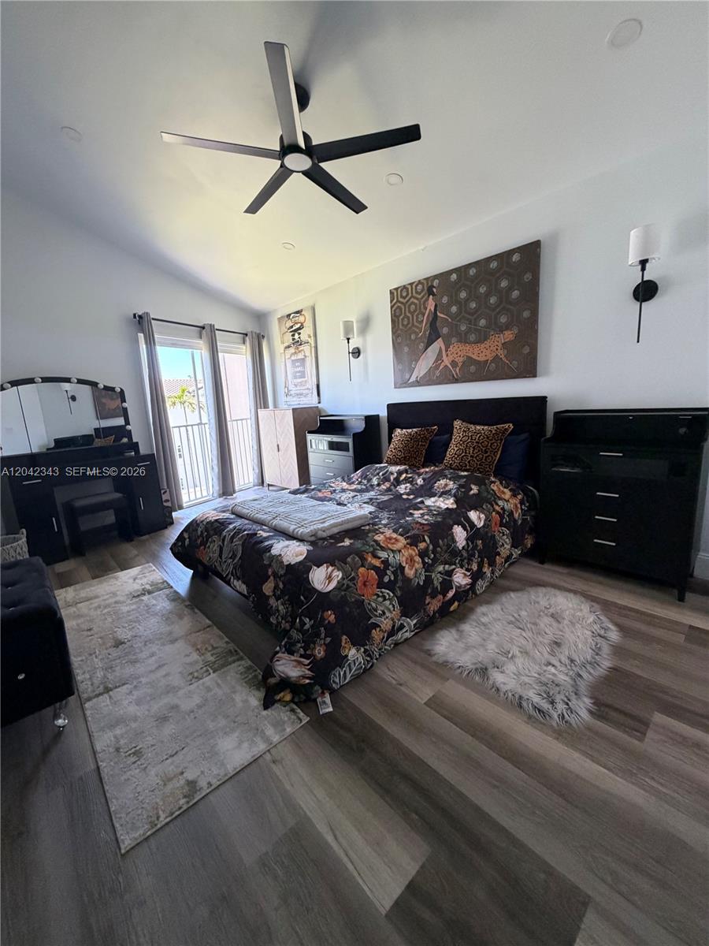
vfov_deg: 102.1
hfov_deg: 85.7
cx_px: 354
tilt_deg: -9.0
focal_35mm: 14
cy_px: 473
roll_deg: +2.4
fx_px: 382
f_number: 2.2
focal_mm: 2.22
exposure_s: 1/121
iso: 320
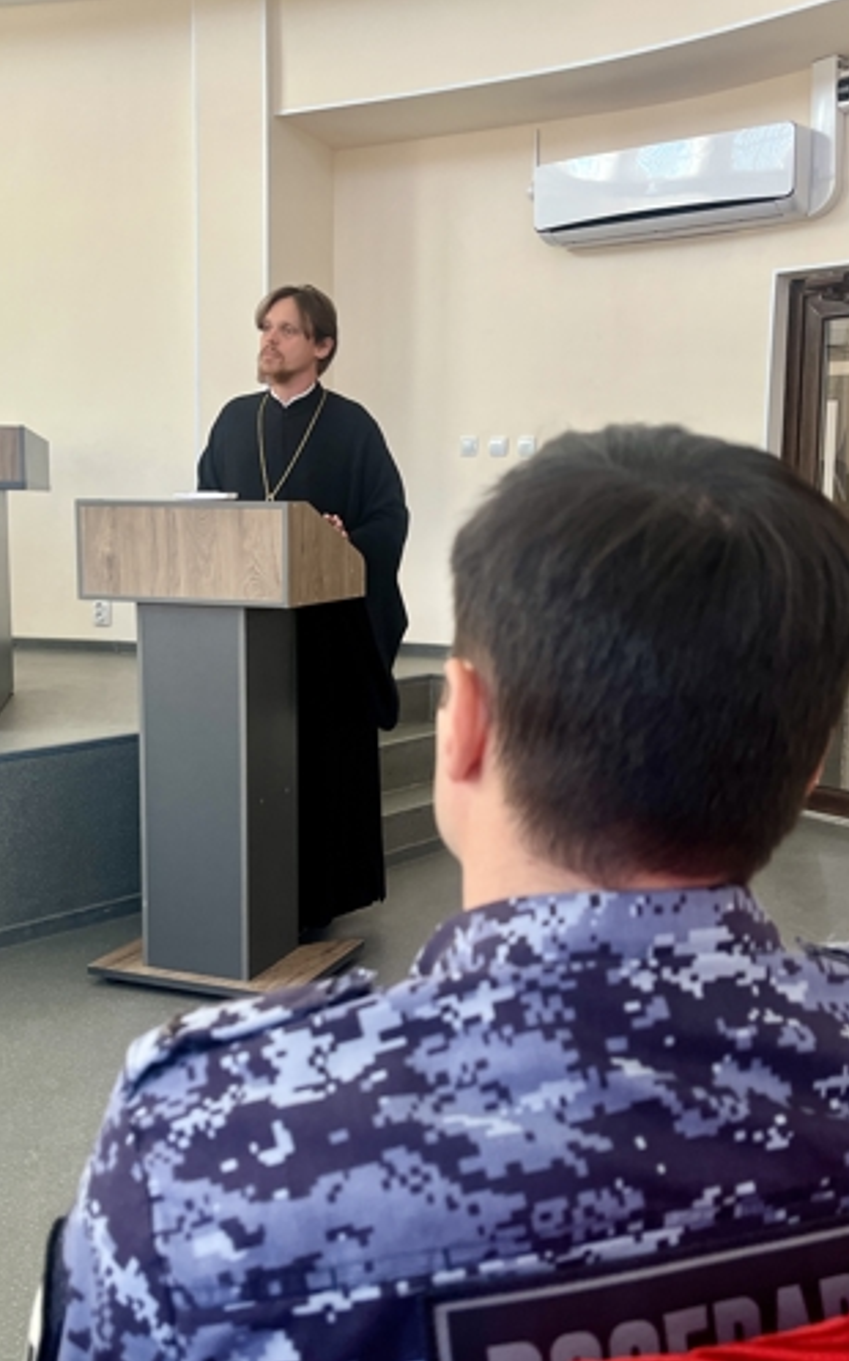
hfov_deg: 34.4
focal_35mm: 37
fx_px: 1372
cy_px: 679
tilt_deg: -7.2
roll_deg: -0.2
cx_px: 407
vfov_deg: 52.8
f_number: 1.6
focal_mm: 5.1
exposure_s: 1/121
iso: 100
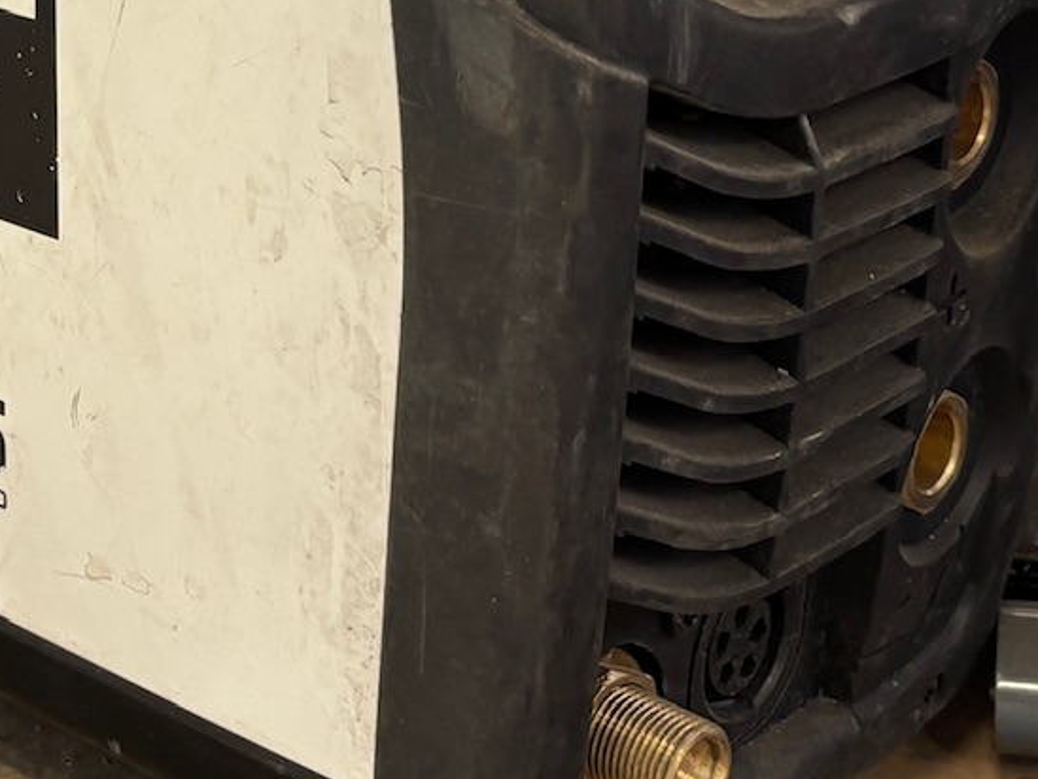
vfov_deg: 15.1
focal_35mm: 97
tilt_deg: -18.7
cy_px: 83
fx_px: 2909
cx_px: 138
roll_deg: +1.1
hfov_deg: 19.9
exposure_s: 1/50
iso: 160
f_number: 1.6
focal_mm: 5.96
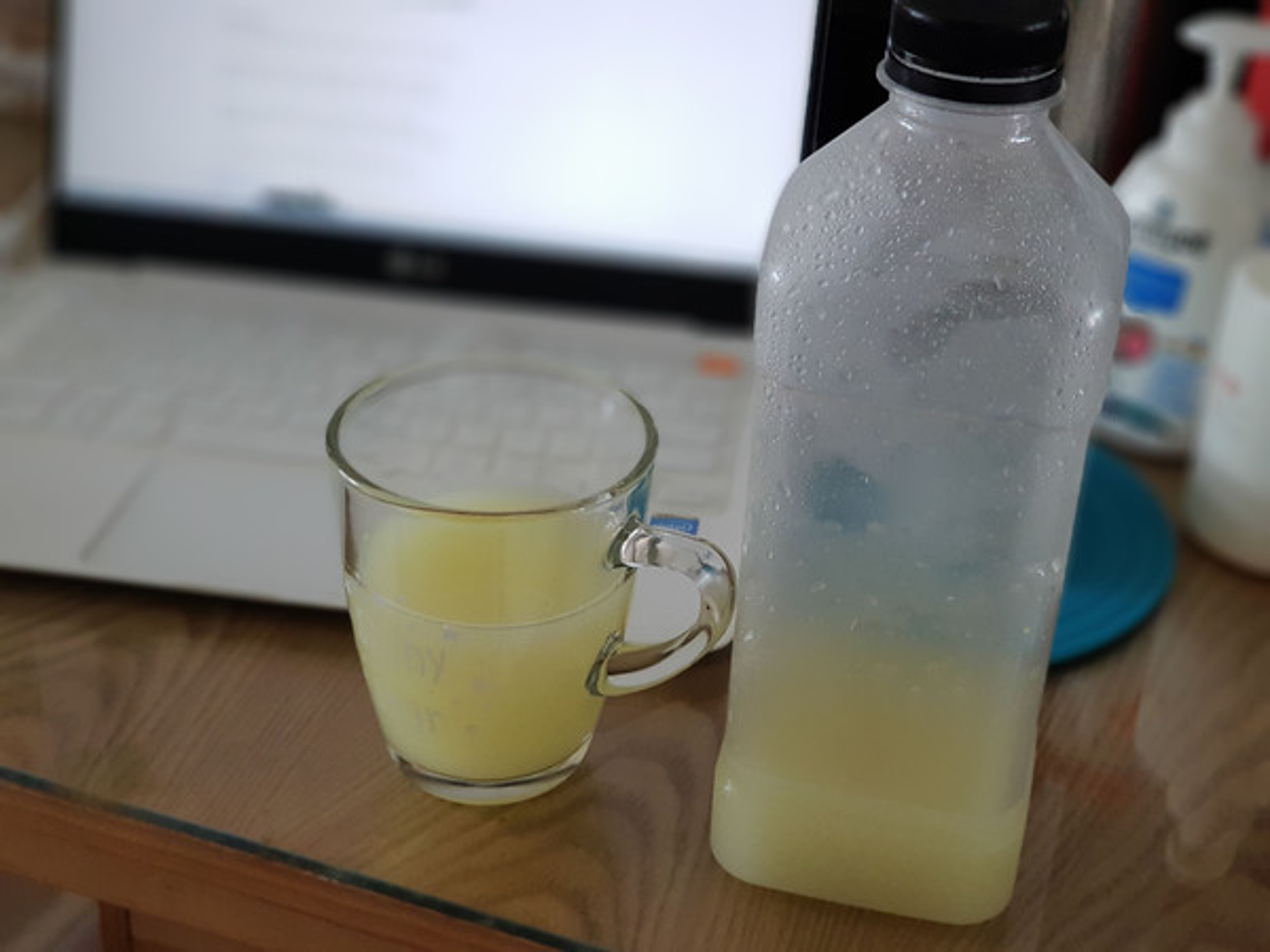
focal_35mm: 52
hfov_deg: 36.8
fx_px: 1908
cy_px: 476
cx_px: 635
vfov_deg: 28.0
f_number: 2.4
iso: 200
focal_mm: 6
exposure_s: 1/33
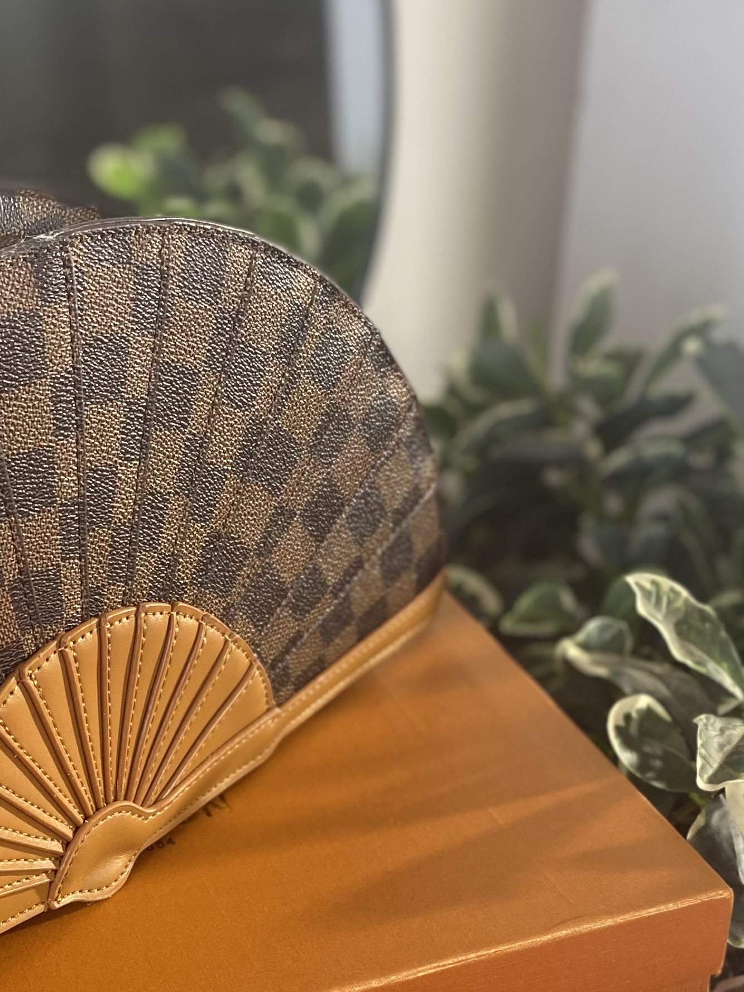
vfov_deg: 31.3
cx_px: 111
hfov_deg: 24.3
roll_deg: +4.9
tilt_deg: -37.6
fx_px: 1691
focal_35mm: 59
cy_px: 875
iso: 100
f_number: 1.8
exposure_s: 1/100
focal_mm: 4.25
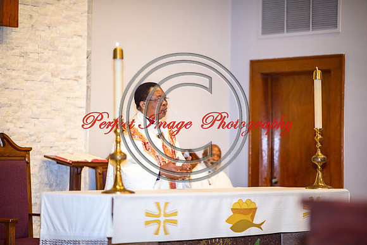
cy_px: 122
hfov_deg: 19.5
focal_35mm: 105
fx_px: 1071
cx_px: 184
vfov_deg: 13.0
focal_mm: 105
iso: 100
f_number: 1.4
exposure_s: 1/100
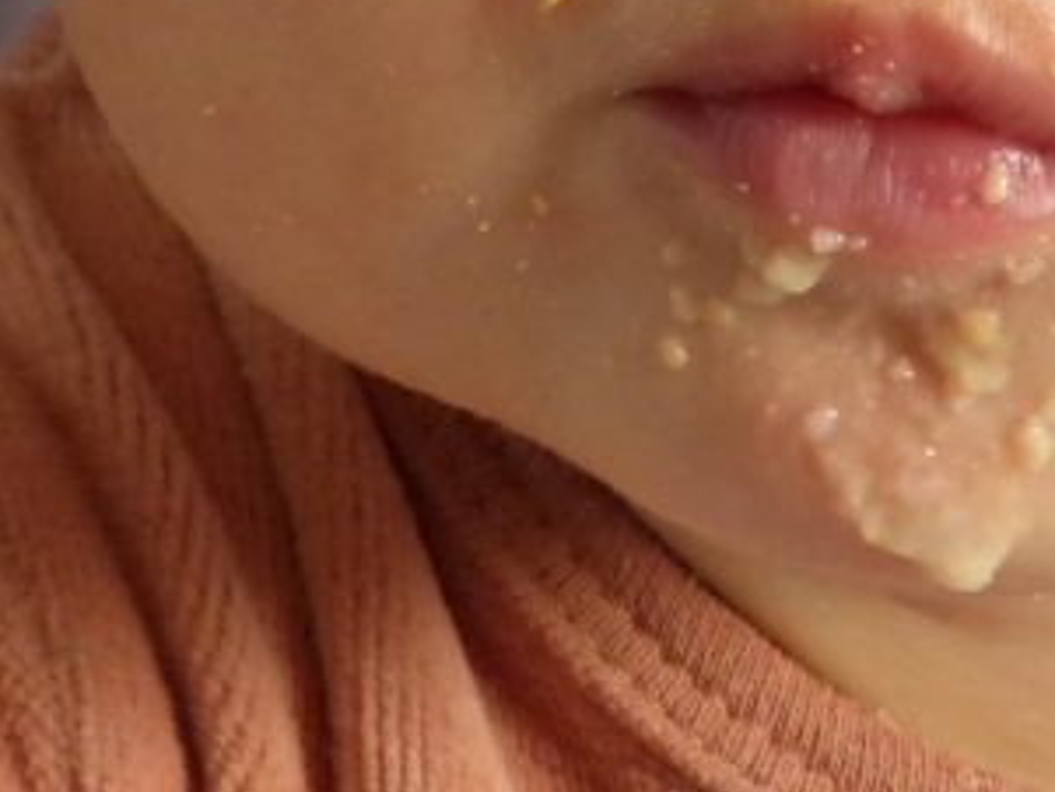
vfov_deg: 2.7
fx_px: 16952
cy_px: -834
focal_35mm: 556
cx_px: 782
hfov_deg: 3.6
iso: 200
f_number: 3.5
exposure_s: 1/100
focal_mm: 19.6
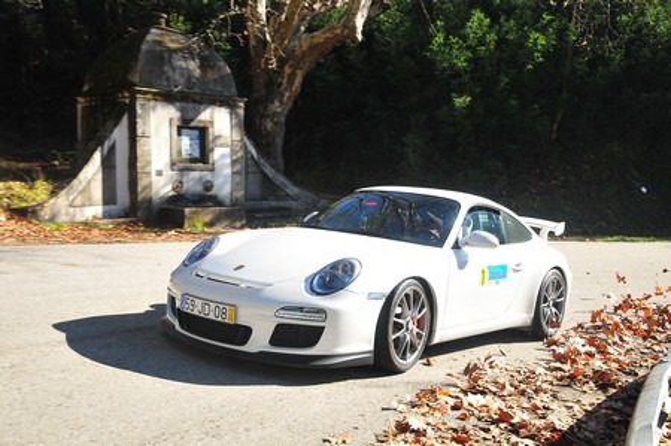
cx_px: 336
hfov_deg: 41.2
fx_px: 894
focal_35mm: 48
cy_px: 223
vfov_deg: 28.0
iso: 400
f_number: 5
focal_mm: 32
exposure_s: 1/800
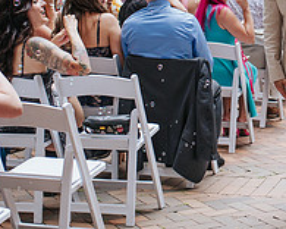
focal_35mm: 114
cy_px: 27
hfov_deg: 16.4
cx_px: 302
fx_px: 965
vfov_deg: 13.4
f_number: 4
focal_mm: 35
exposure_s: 1/400
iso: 800
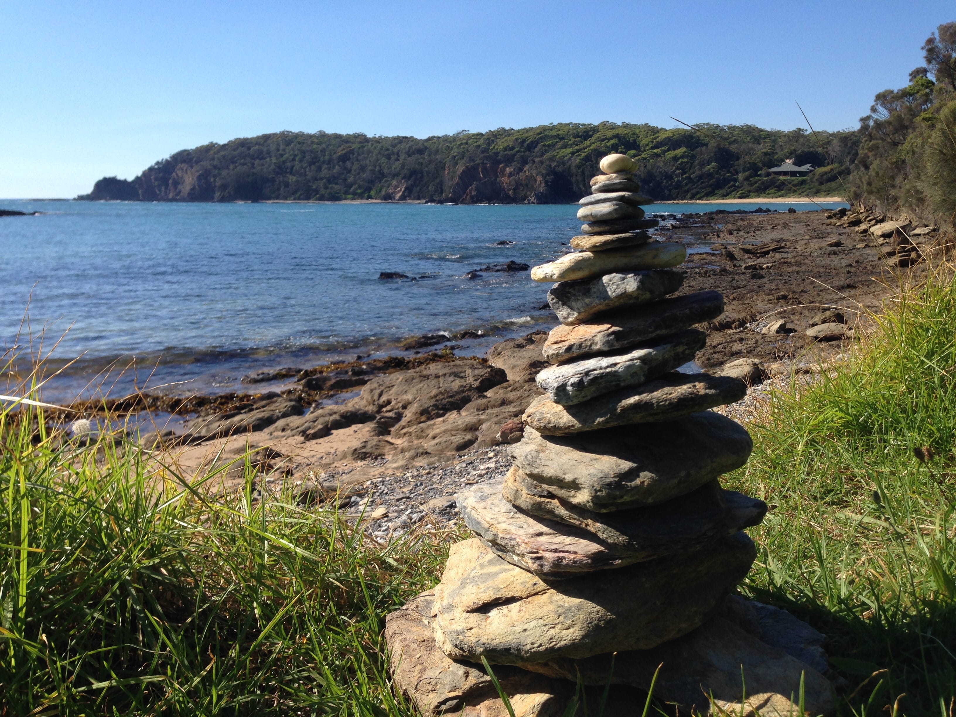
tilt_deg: -12.7
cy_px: 358
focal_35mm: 33
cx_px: 478
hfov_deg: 55.4
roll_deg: -0.9
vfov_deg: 42.9
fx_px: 911
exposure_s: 1/1595
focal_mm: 4.12
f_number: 2.4
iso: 50
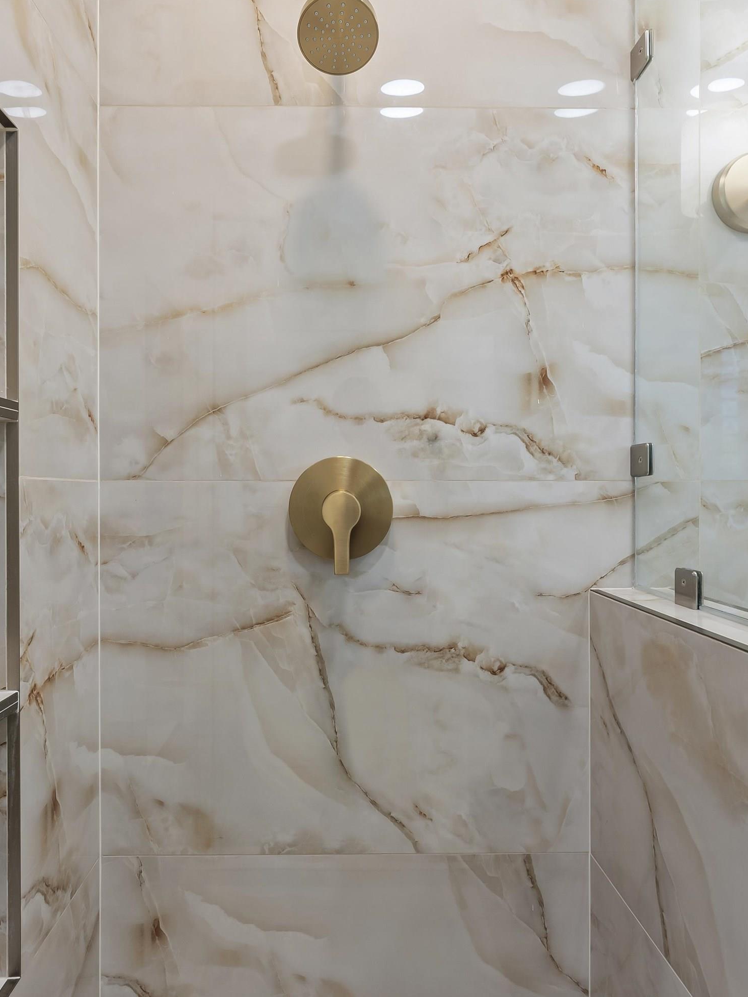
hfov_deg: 63.3
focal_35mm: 21
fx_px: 605
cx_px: 339
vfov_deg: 79.0
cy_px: 492
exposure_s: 1/20
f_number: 5.6
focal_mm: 14
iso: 400
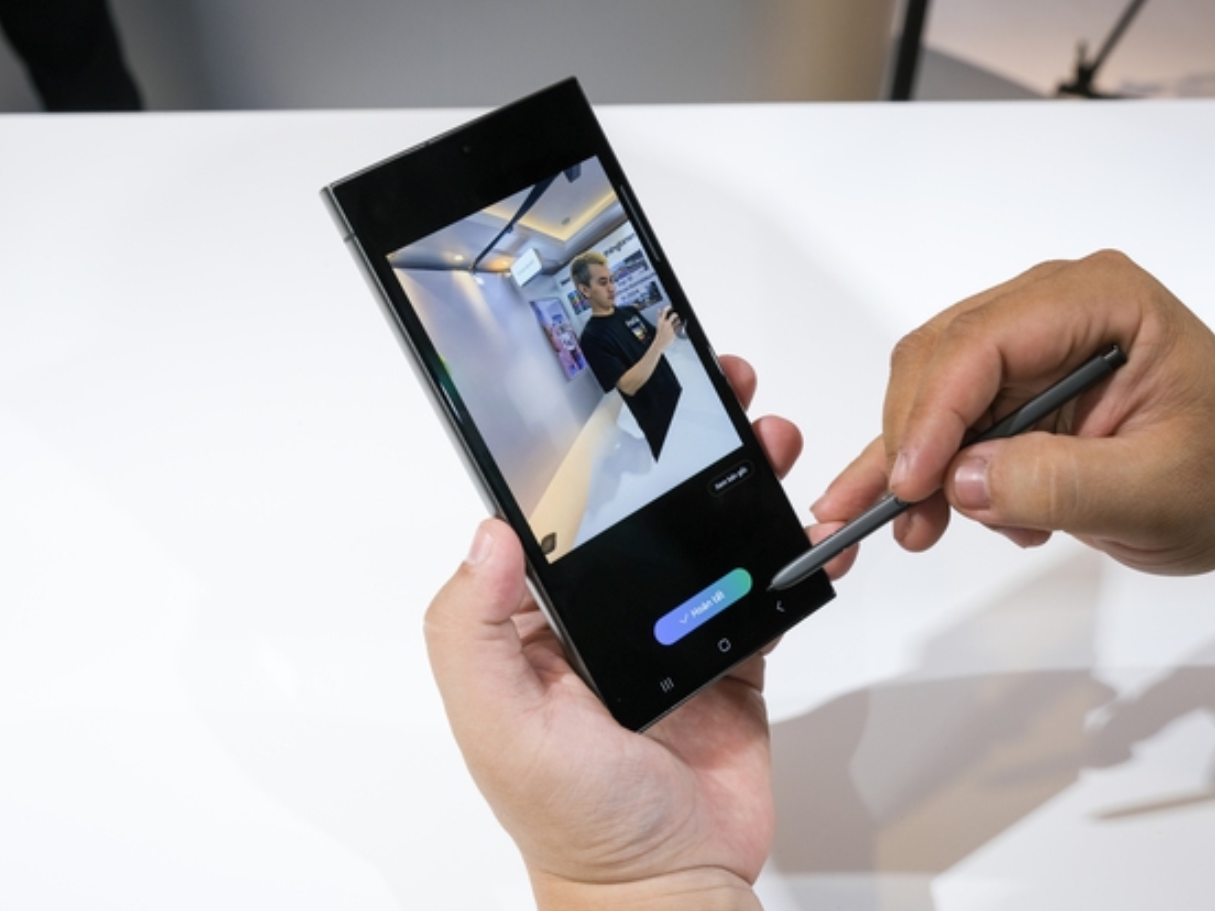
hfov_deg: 47.9
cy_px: 465
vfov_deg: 36.8
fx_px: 1369
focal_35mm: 39
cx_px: 623
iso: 160
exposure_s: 1/50
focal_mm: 23.4
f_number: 5.6
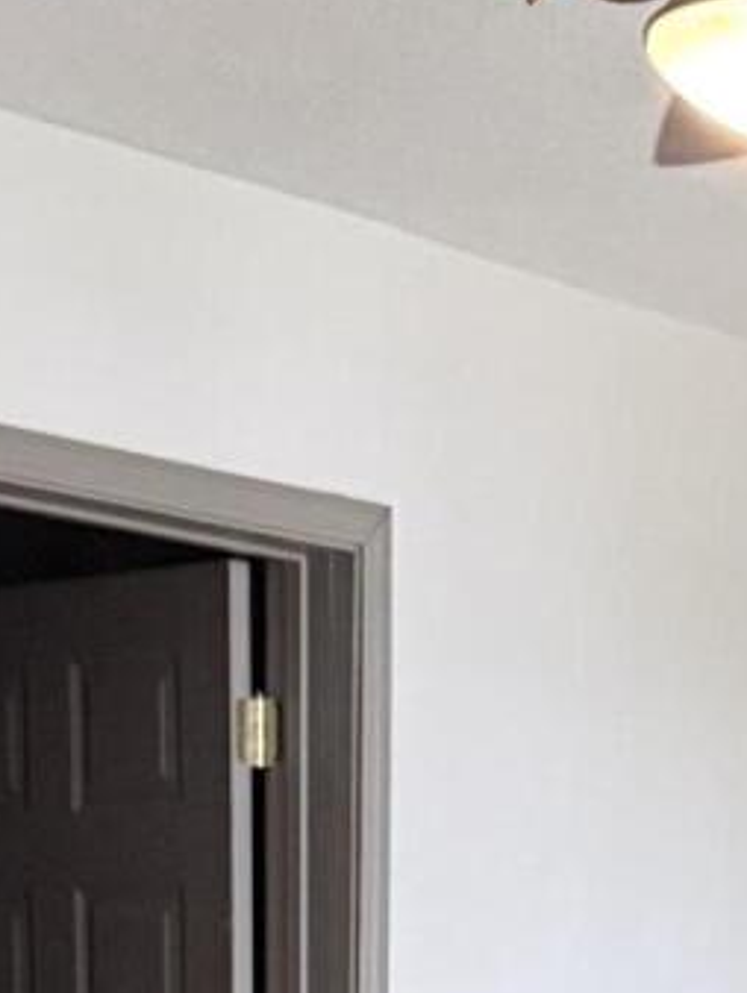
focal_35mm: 142
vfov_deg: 12.0
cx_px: 488
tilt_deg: -13.5
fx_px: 4081
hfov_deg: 10.5
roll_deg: -0.1
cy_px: 2145
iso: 500
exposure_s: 1/60
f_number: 1.78
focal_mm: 6.76
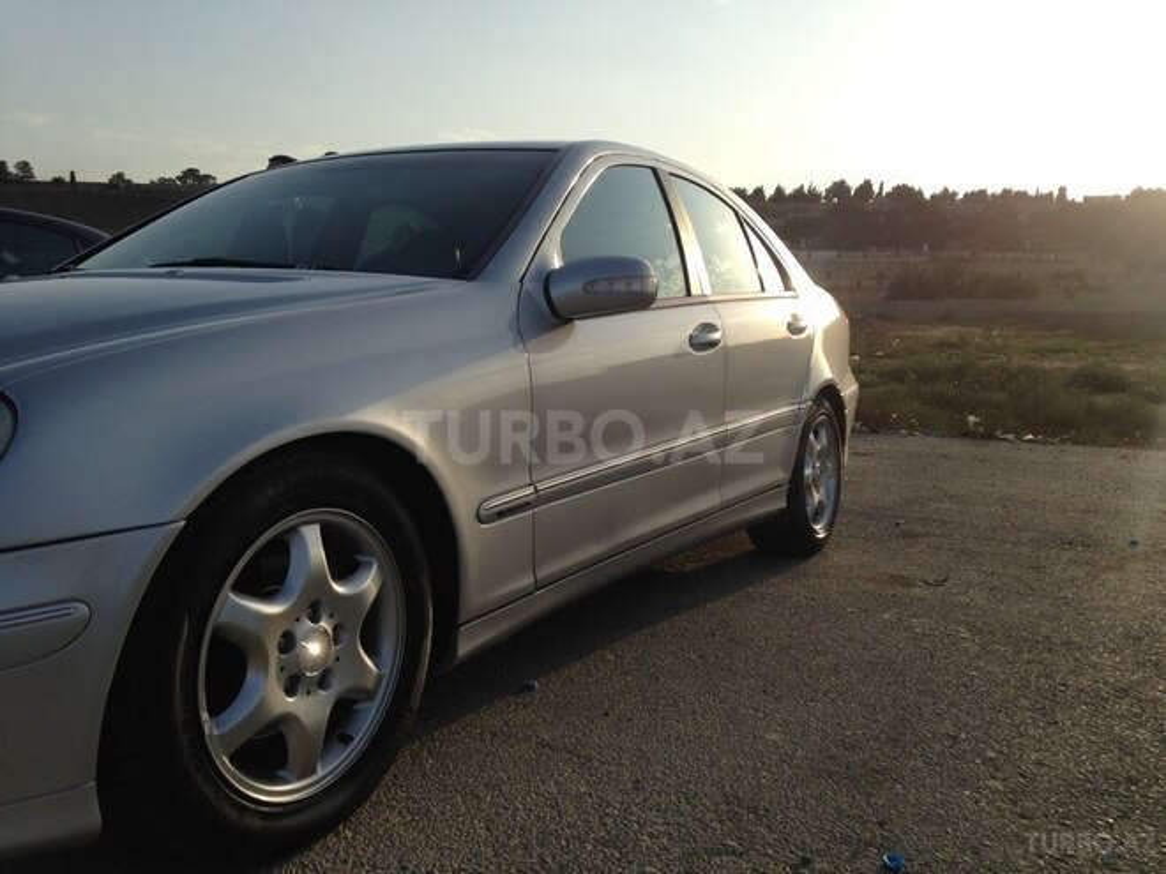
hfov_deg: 55.4
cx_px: 583
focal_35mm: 33
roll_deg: -1.9
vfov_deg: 42.9
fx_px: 1112
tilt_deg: -4.9
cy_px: 437
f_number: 2.4
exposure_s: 1/1595
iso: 50
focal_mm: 4.12
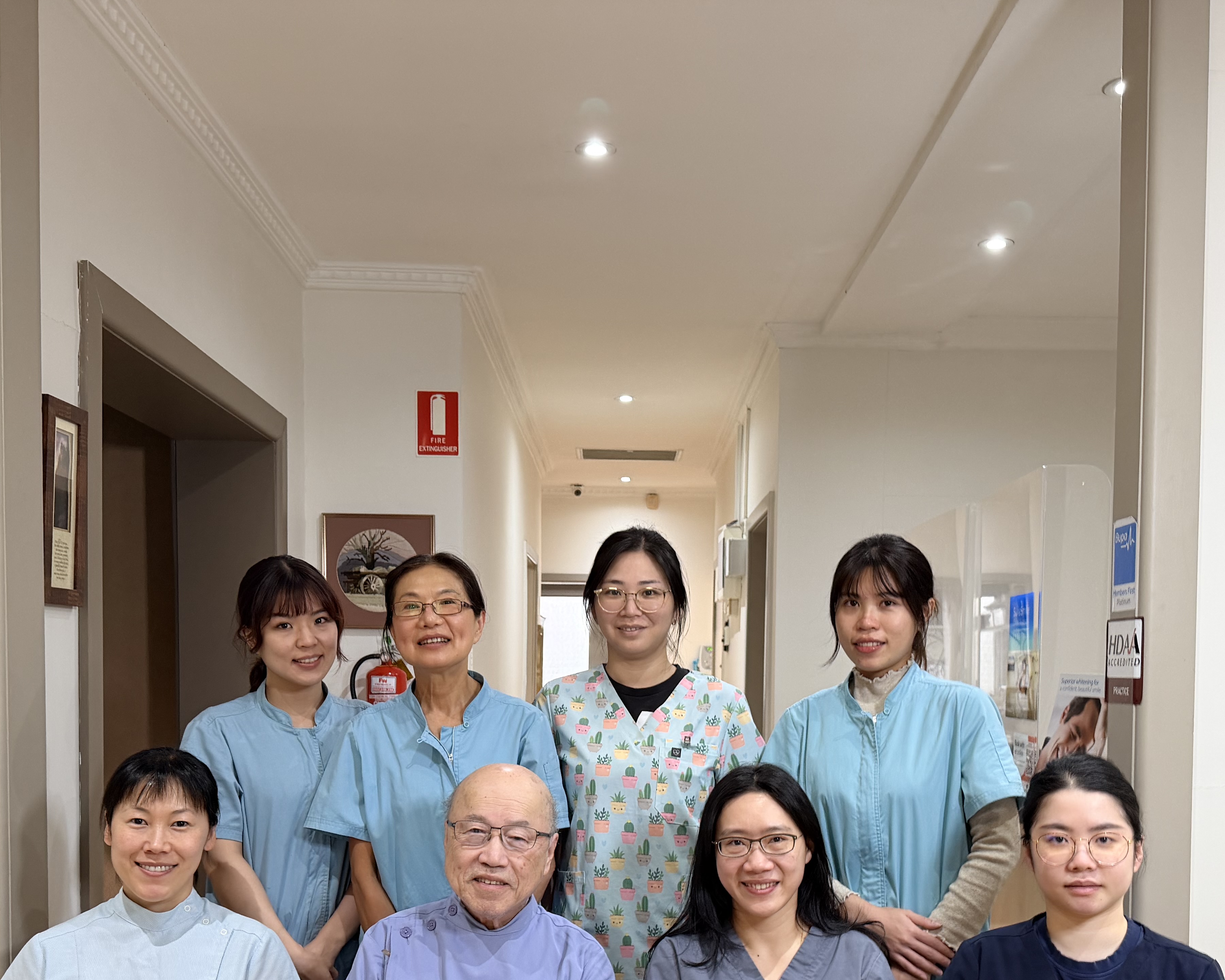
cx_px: 611
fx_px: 1341
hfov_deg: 49.1
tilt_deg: -0.8
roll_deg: +1.6
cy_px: 721
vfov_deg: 39.2
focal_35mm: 37
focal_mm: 6.76
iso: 200
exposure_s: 1/50
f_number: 1.78
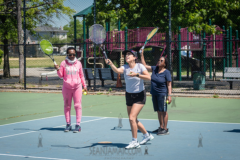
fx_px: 639
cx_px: 131
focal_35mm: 96
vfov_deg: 14.3
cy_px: 73
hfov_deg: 21.3
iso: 200
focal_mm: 80
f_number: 3.5
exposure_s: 1/1600
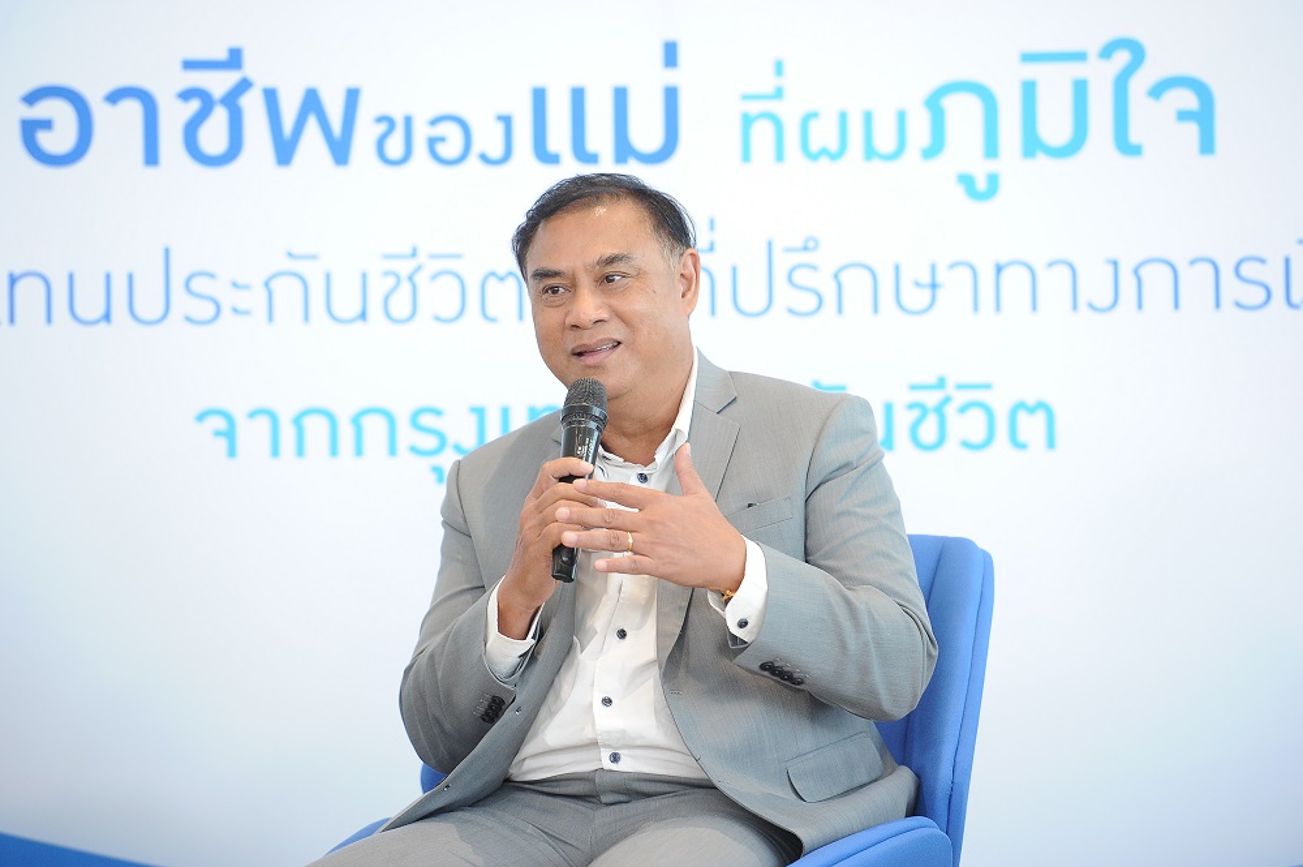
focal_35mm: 165
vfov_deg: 8.3
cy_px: 434
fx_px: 5967
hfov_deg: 12.5
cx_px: 652
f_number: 4
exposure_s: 1/250
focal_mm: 165
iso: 2000
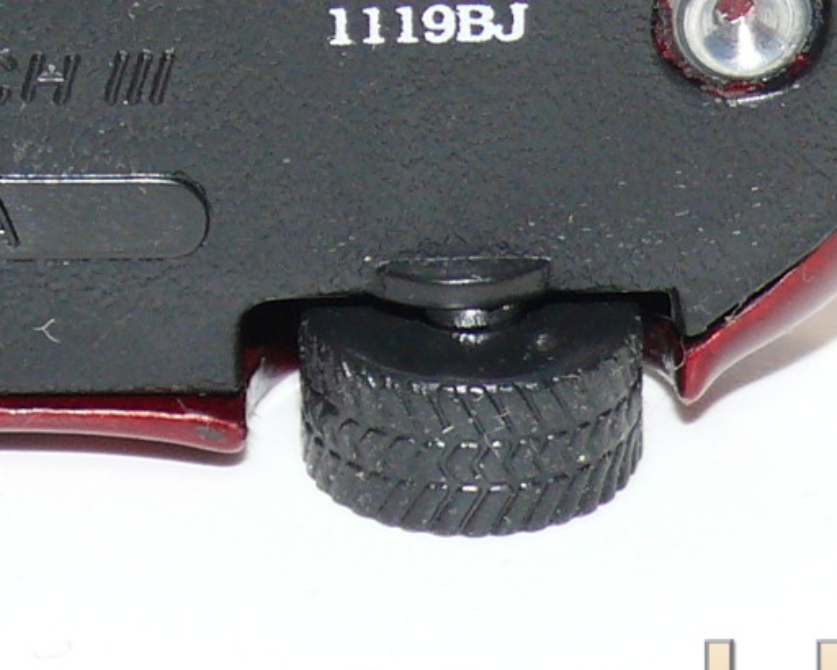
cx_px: -183
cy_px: -92
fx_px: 7781
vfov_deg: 4.9
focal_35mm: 314
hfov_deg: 6.1
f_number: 4
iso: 100
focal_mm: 13.6
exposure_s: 1/30
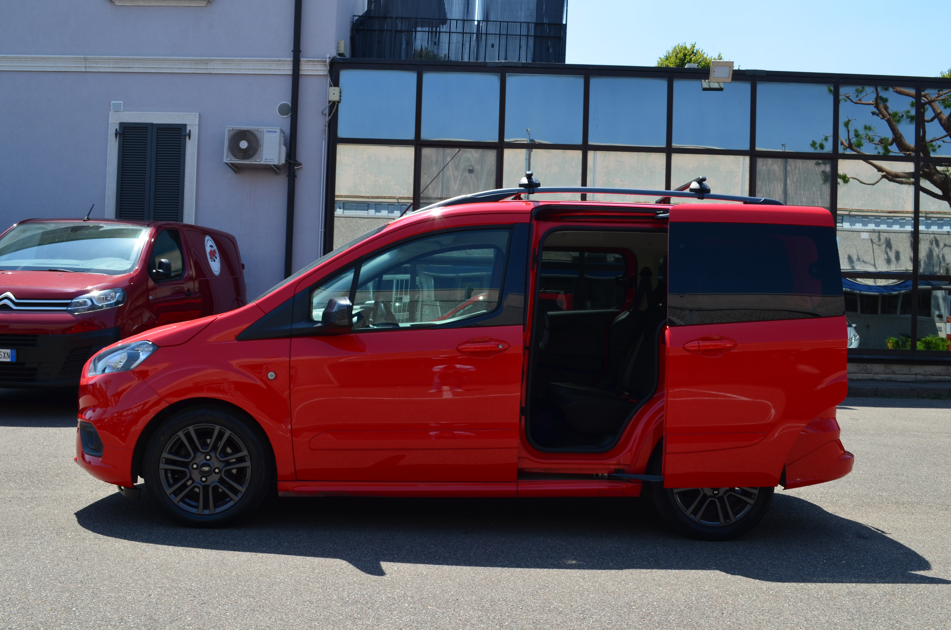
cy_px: 315
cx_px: 476
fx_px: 949
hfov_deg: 53.2
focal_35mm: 36
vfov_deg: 36.7
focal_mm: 24
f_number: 11
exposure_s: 1/125
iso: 200
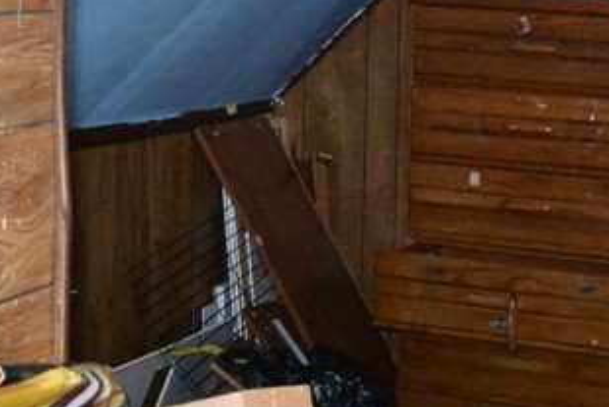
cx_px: 519
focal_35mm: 105
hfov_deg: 19.2
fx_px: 1777
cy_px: 77
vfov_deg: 13.0
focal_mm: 20
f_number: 3.8
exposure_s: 1/60
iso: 3200
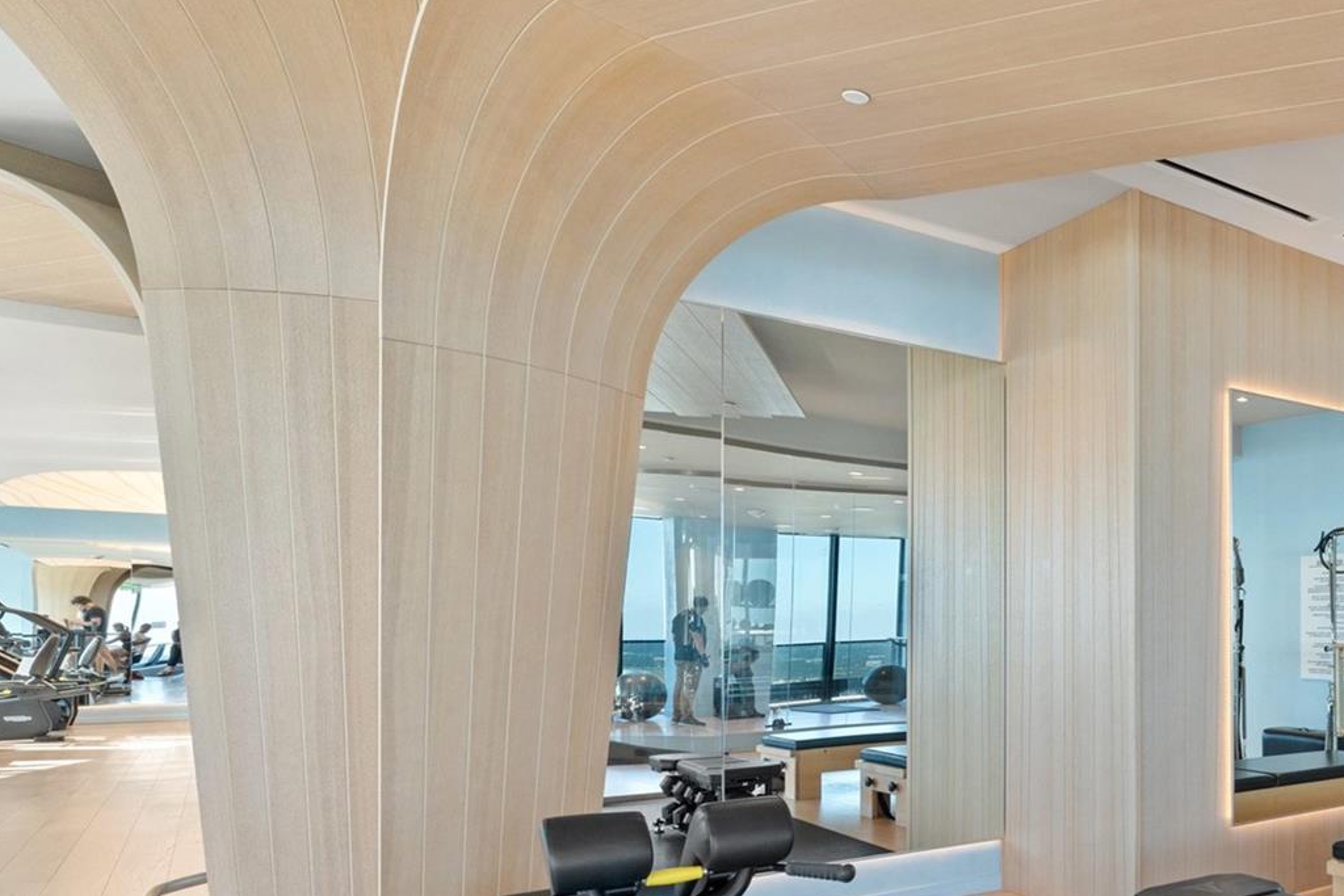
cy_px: 634
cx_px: 1298
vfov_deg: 45.3
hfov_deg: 53.7
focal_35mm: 28
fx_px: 1045
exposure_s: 1/25
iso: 1250
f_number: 8
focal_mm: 14
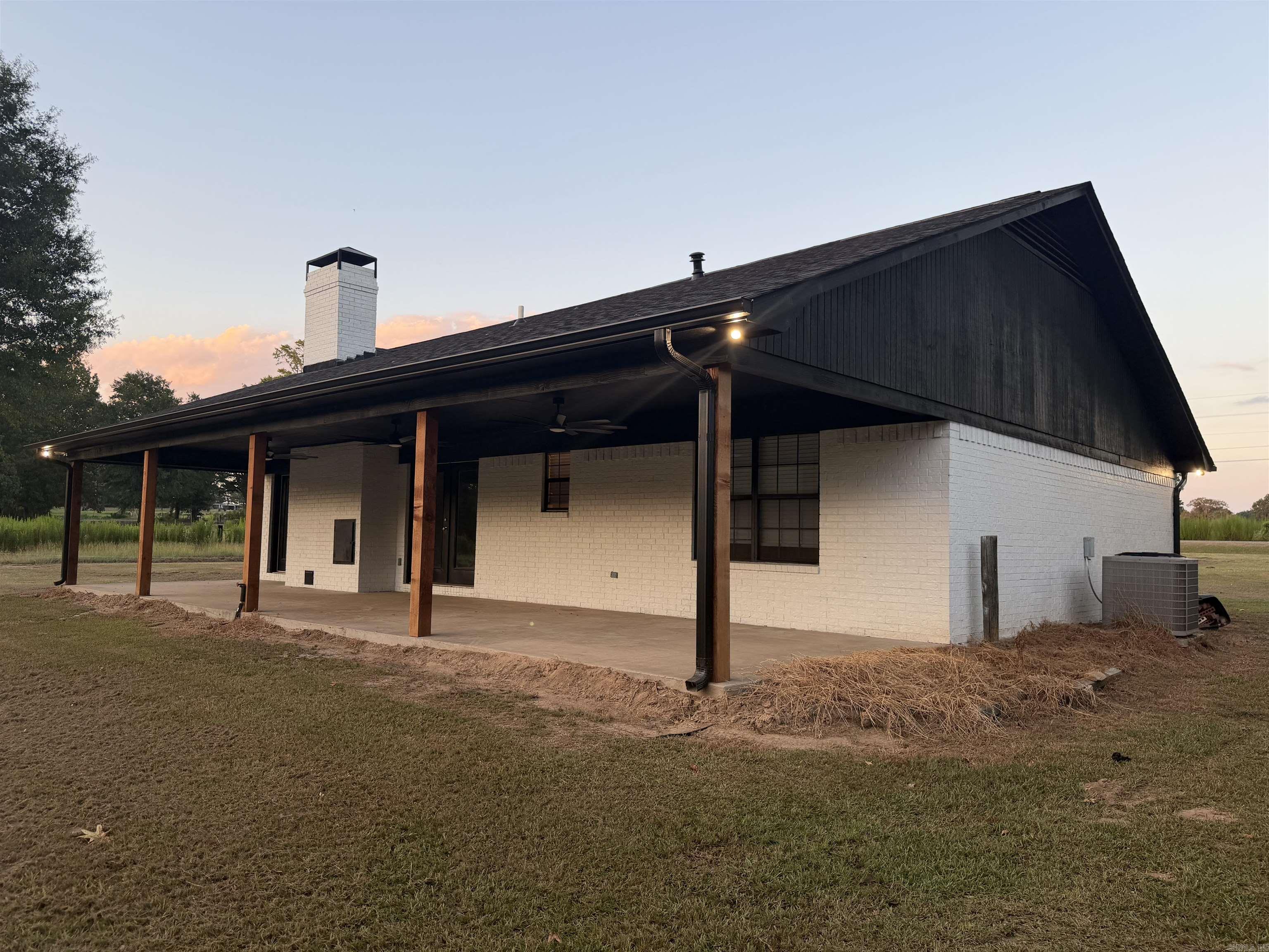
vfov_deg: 56.8
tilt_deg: +3.4
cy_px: 476
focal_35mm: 24
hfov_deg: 71.6
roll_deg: -2.1
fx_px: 880
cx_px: 634
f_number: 1.78
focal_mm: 6.76
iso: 64
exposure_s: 1/281
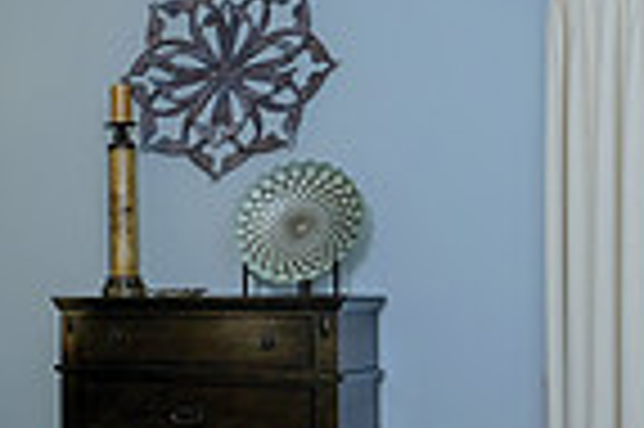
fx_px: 1090
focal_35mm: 61
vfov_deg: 22.0
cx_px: -284
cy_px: 322
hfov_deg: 25.8
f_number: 7.1
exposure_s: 1/15
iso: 400
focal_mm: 10
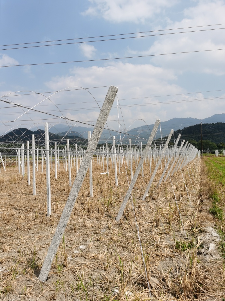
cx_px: 112
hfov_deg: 51.3
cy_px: 150
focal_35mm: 27
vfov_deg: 65.3
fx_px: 234
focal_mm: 5.56
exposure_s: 1/4237
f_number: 1.6
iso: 50
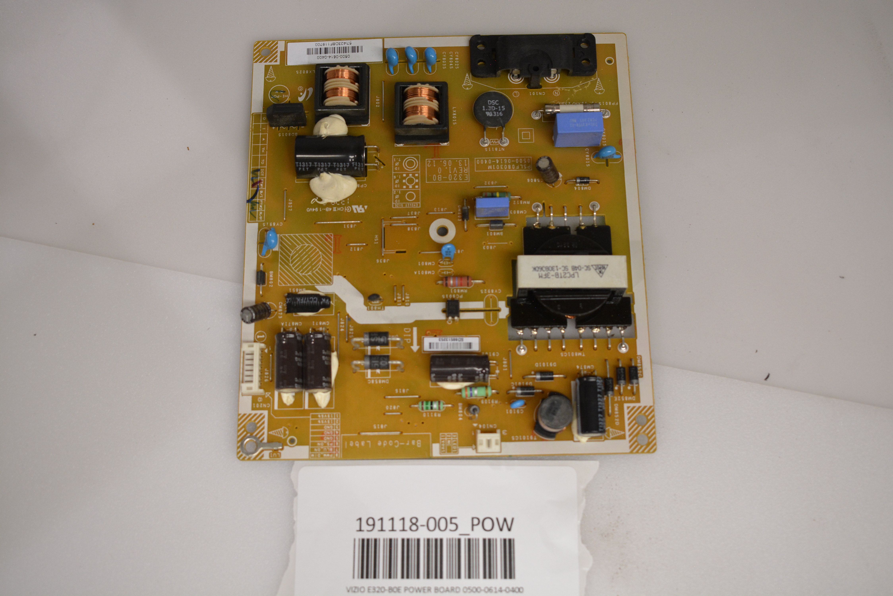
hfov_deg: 47.9
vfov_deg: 33.0
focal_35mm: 40
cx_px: 446
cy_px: 298
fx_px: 1005
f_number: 5.6
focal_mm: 27
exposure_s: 1/125
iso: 1000
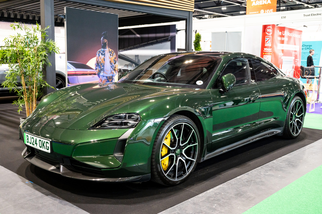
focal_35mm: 37
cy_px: 107
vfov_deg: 35.9
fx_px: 331
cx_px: 161
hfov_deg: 51.9
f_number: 5.6
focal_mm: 37
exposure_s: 1/40
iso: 1250
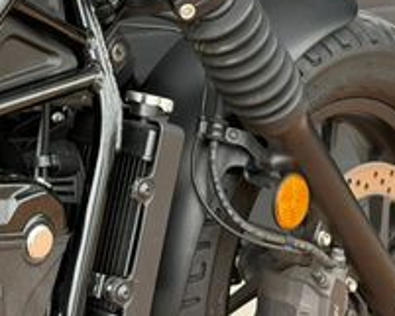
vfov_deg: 10.3
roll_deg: -0.2
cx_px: -33
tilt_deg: -21.2
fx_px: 1743
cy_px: -27
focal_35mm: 149
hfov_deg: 12.7
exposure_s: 1/135
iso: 64
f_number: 1.78
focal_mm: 6.76
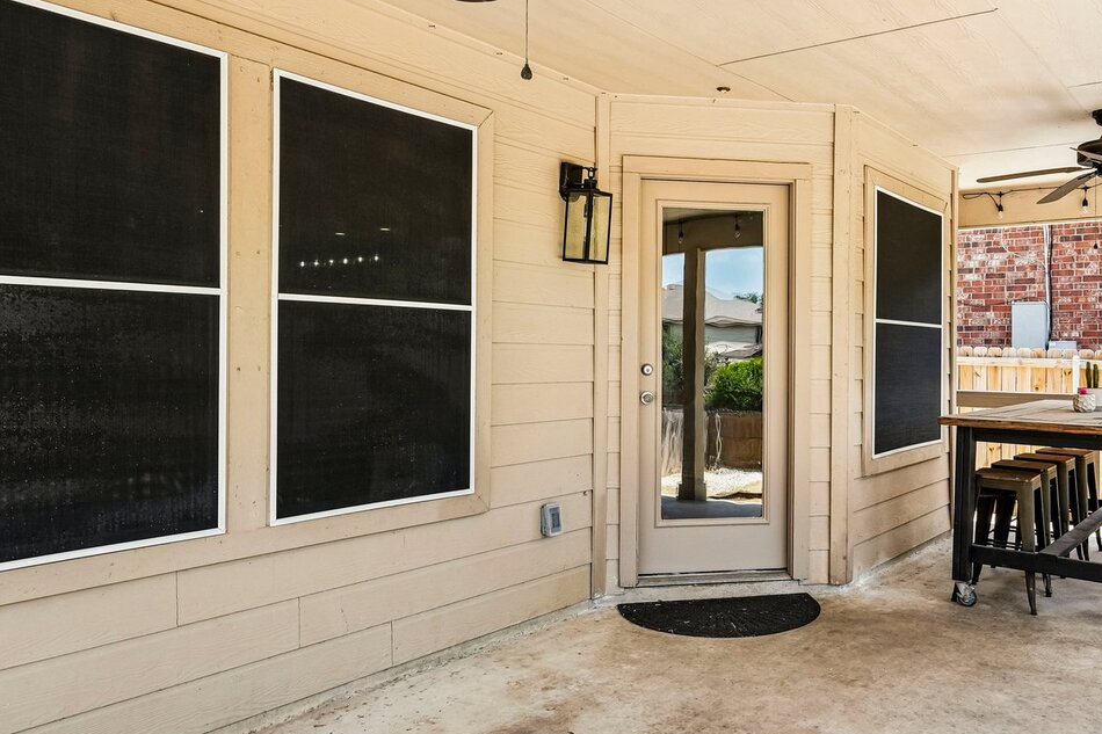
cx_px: 698
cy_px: 348
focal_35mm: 29
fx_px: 888
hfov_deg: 62.7
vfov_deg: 44.9
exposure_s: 1/320
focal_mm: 17
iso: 500
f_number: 8
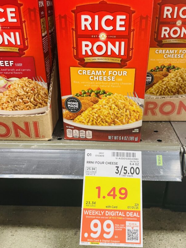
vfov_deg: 55.4
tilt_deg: -25.2
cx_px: 101
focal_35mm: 33
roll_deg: +0.4
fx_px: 236
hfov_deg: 42.9
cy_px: 125
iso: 250
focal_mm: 4.2
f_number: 1.6
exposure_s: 1/60
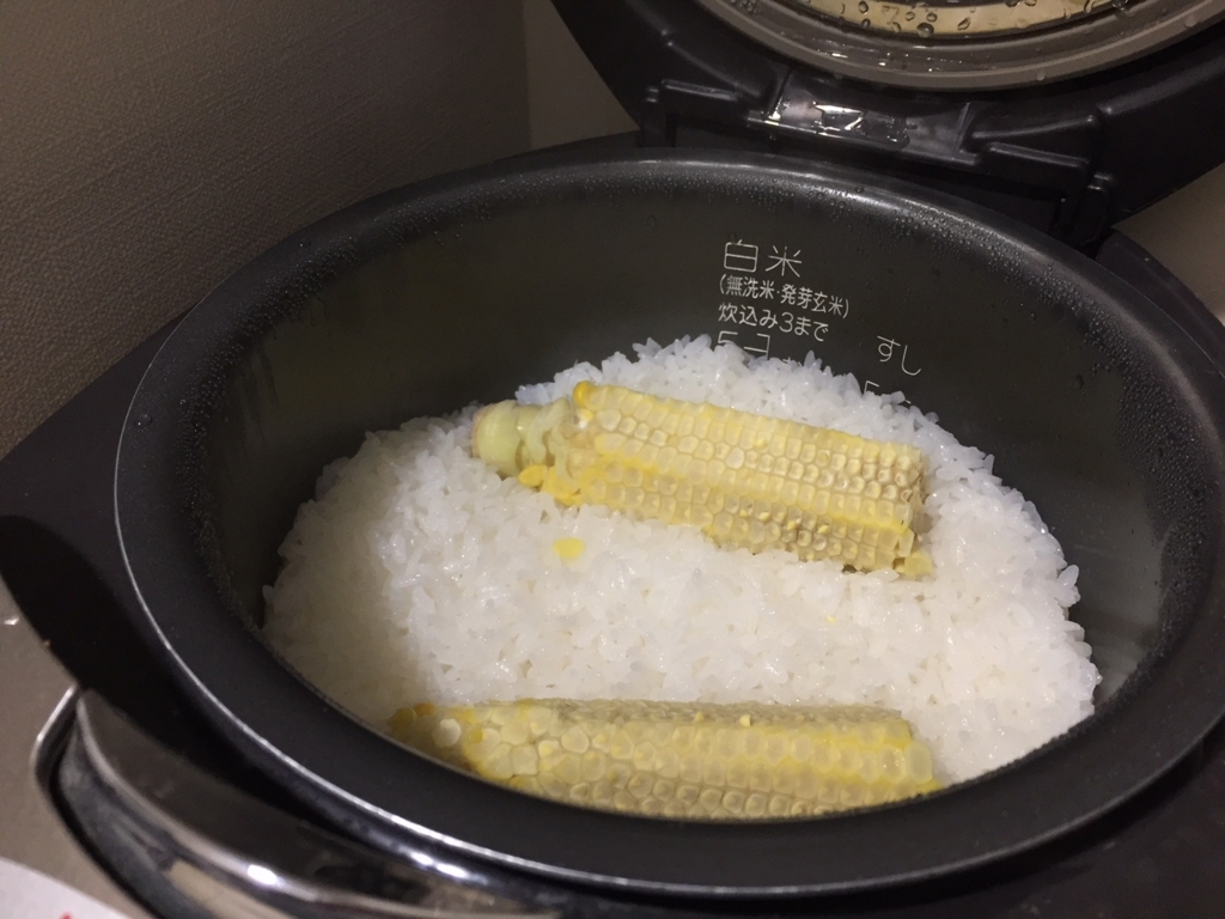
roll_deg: +1.9
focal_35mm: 29
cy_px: 460
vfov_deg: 48.2
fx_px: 1026
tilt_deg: -40.6
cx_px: 612
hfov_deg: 61.7
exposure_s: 1/30
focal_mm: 4.15
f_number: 2.2
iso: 40
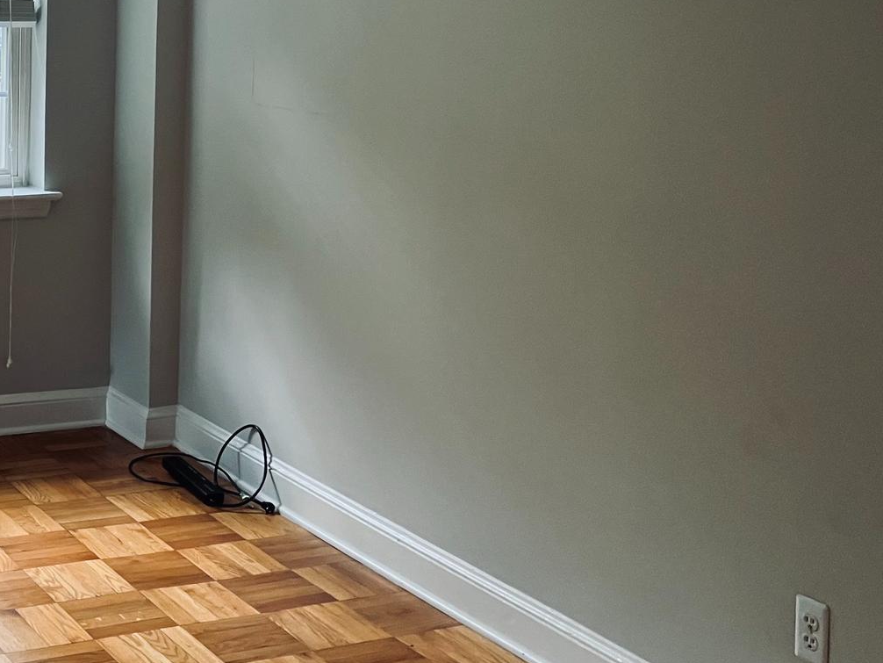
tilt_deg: -3.4
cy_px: 89
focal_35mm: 57
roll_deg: -1.0
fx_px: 1454
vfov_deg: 25.0
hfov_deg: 31.7
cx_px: 40
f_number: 1.8
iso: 80
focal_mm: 3.99
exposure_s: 1/60
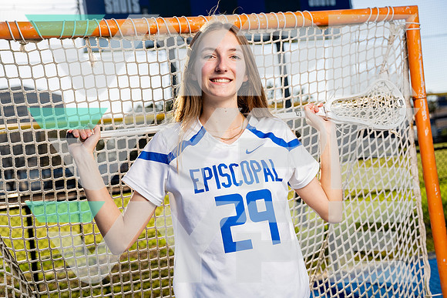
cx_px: 224
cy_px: 149
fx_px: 596
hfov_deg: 41.1
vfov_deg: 28.1
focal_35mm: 48
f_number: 4
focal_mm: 48
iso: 100
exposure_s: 1/640
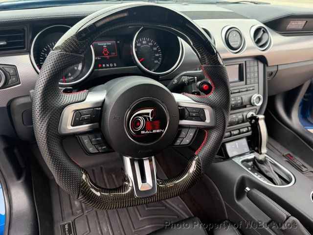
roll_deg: -2.2
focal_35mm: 24
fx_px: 217
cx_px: 156
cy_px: 118
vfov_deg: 56.8
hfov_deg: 71.6
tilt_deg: -32.1
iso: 200
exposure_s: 1/243
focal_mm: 6.76
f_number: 1.78
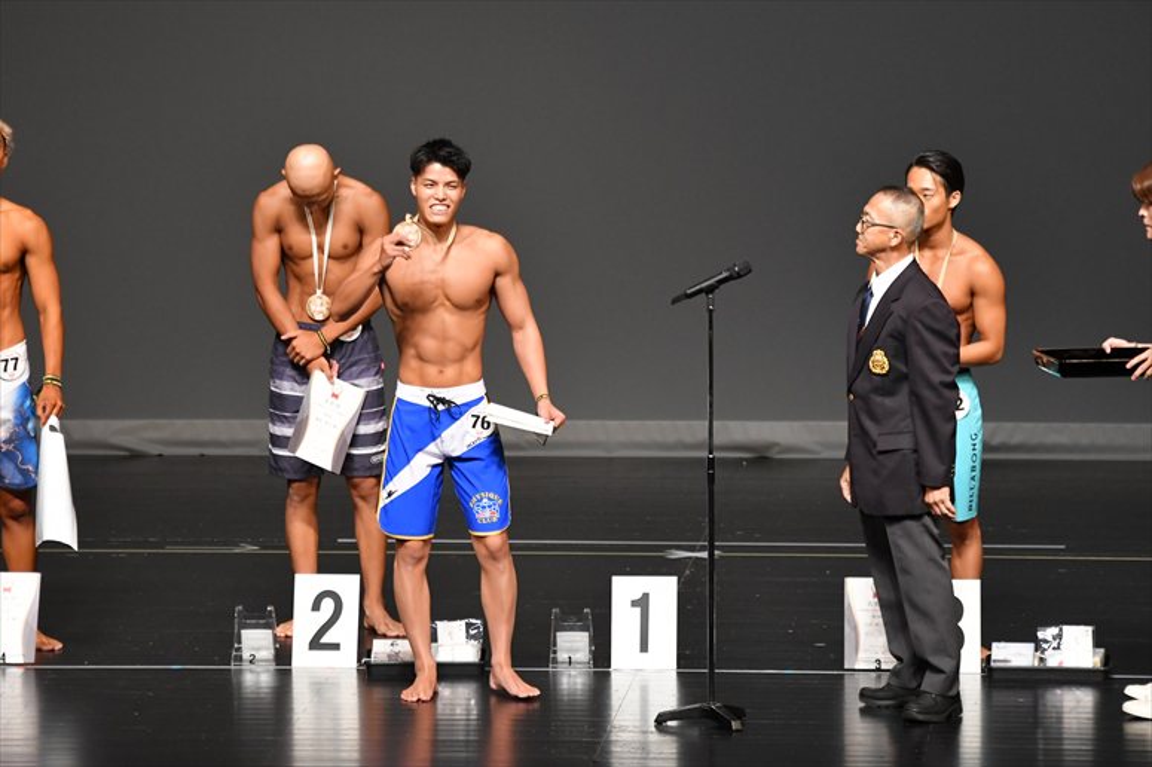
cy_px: 384
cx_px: 576
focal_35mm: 270
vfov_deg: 5.1
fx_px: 8636
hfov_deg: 7.6
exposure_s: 1/400
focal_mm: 180
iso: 2500
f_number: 5.6
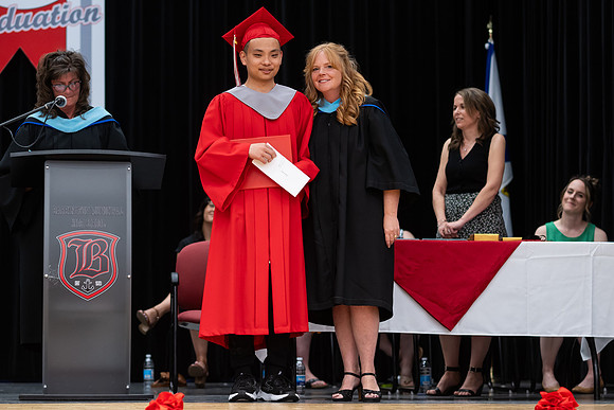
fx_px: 1930
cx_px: 263
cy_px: 205
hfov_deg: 18.1
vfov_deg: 12.1
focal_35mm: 113
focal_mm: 85
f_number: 2.8
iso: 1000
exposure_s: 1/200
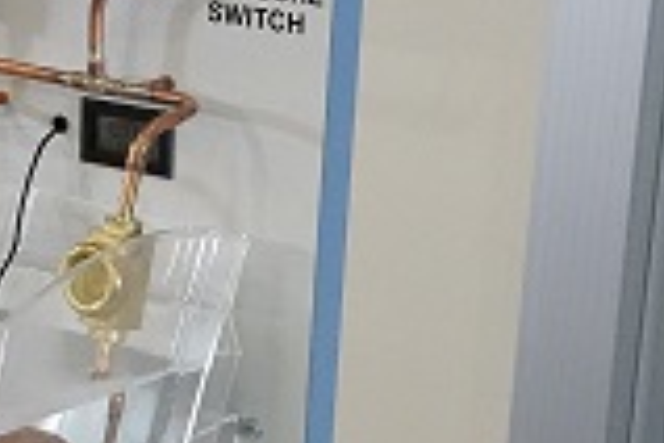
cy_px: 242
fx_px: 2379
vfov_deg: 10.6
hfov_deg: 14.5
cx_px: -401
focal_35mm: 129
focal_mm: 11.03
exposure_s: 1/80
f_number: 5.6
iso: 2500
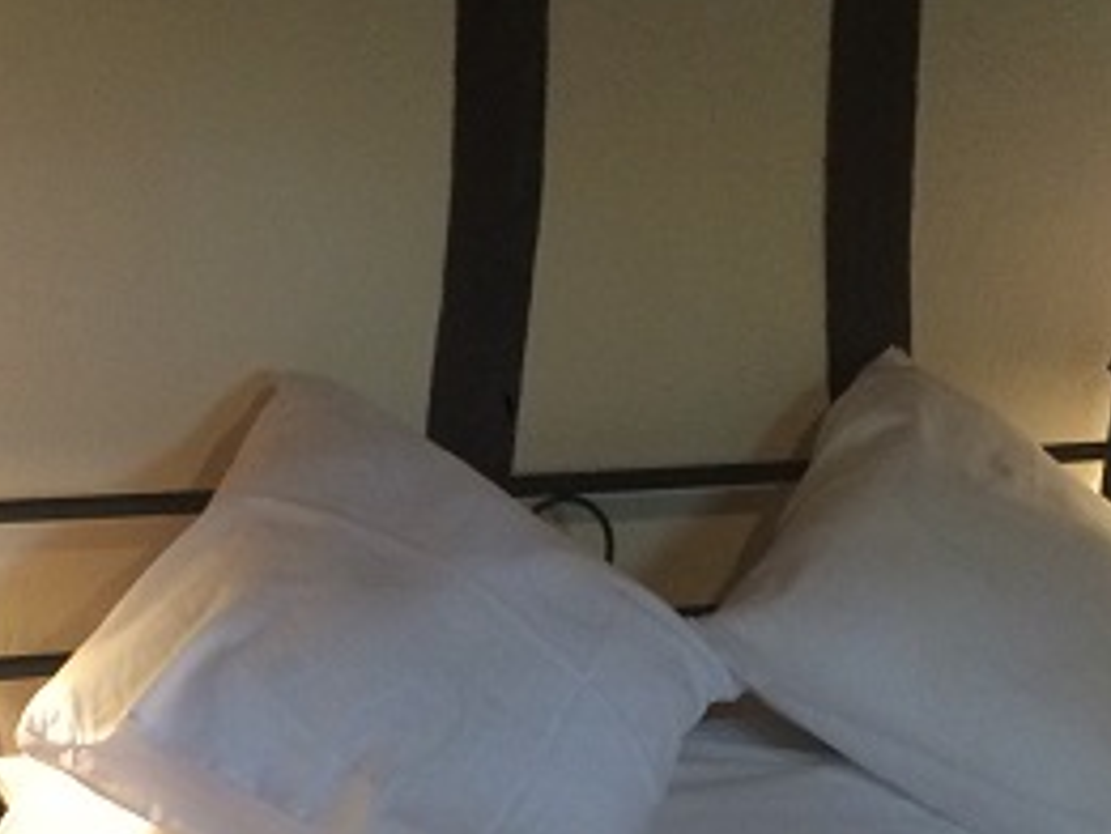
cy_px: 1025
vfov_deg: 15.9
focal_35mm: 89
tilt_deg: -18.8
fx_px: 2858
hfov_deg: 21.8
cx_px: 298
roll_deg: -1.0
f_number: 2.2
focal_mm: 4.15
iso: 250
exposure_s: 1/33
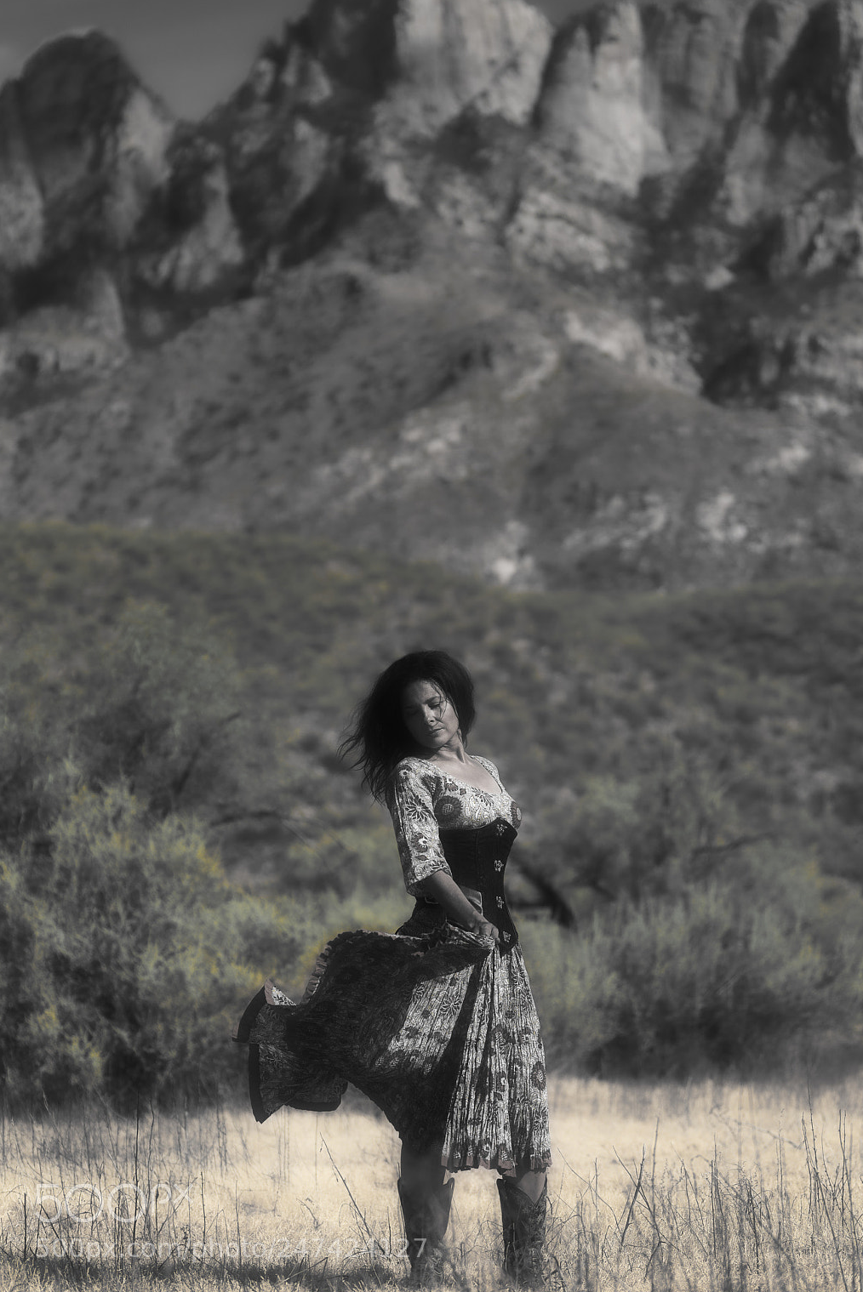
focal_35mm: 119
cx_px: 437
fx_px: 4275
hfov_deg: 11.5
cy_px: 635
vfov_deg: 17.2
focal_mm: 113
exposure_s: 1/2000
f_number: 4
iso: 100
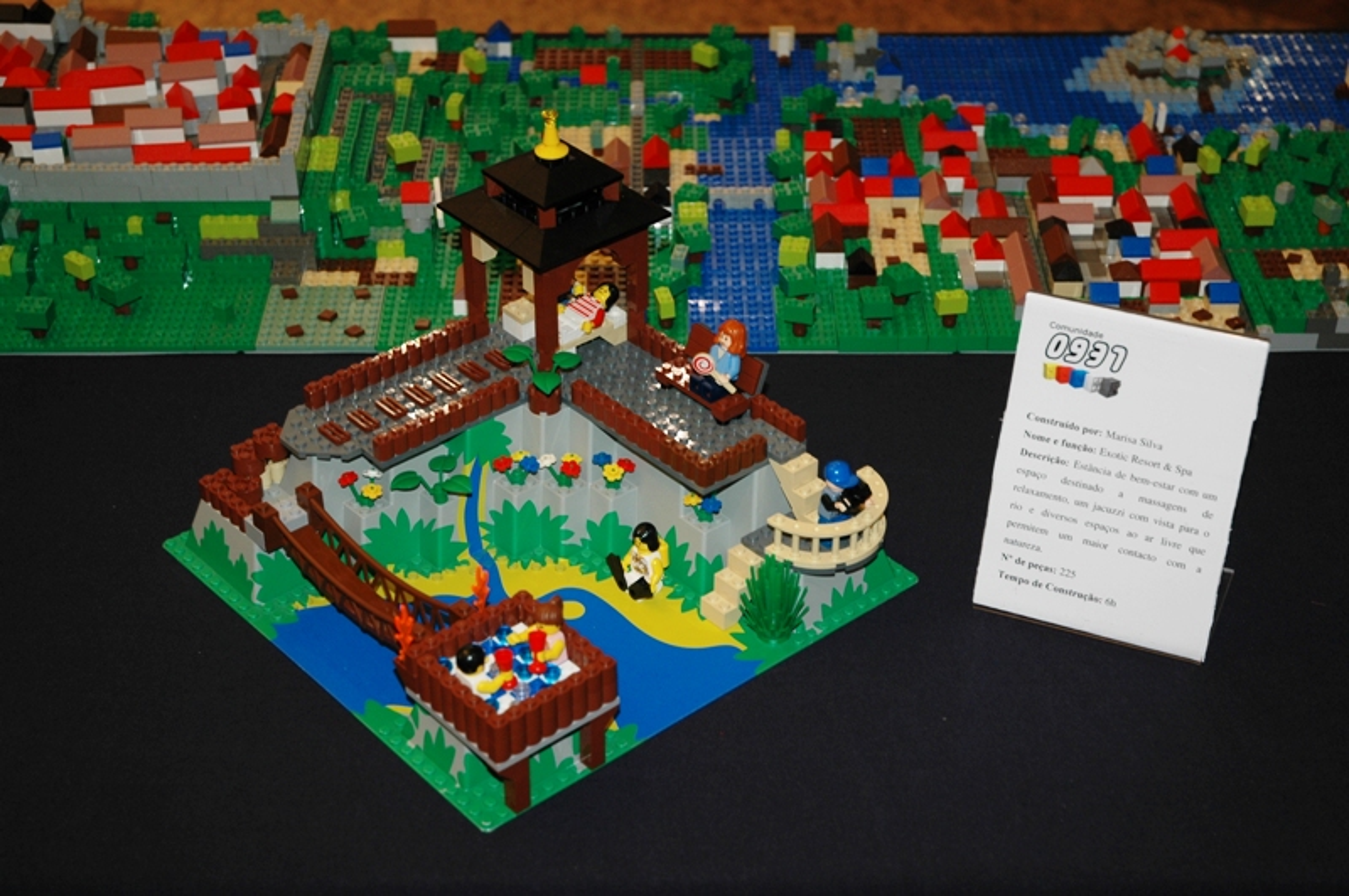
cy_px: 448
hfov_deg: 30.5
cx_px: 674
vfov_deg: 20.6
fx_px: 2471
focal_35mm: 66
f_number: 4.5
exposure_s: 1/60
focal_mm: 44
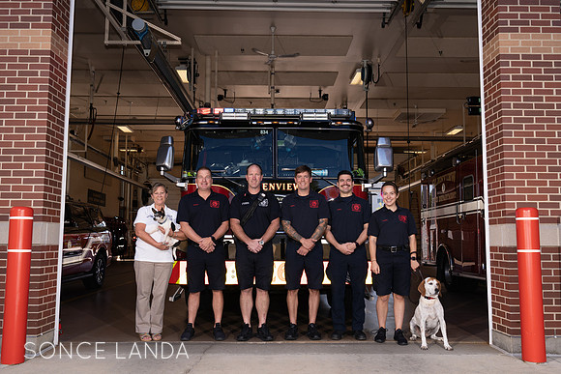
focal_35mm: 33
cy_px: 187
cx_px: 280
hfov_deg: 57.2
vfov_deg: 40.0
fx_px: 514
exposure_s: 1/200
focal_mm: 33
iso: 250
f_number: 8
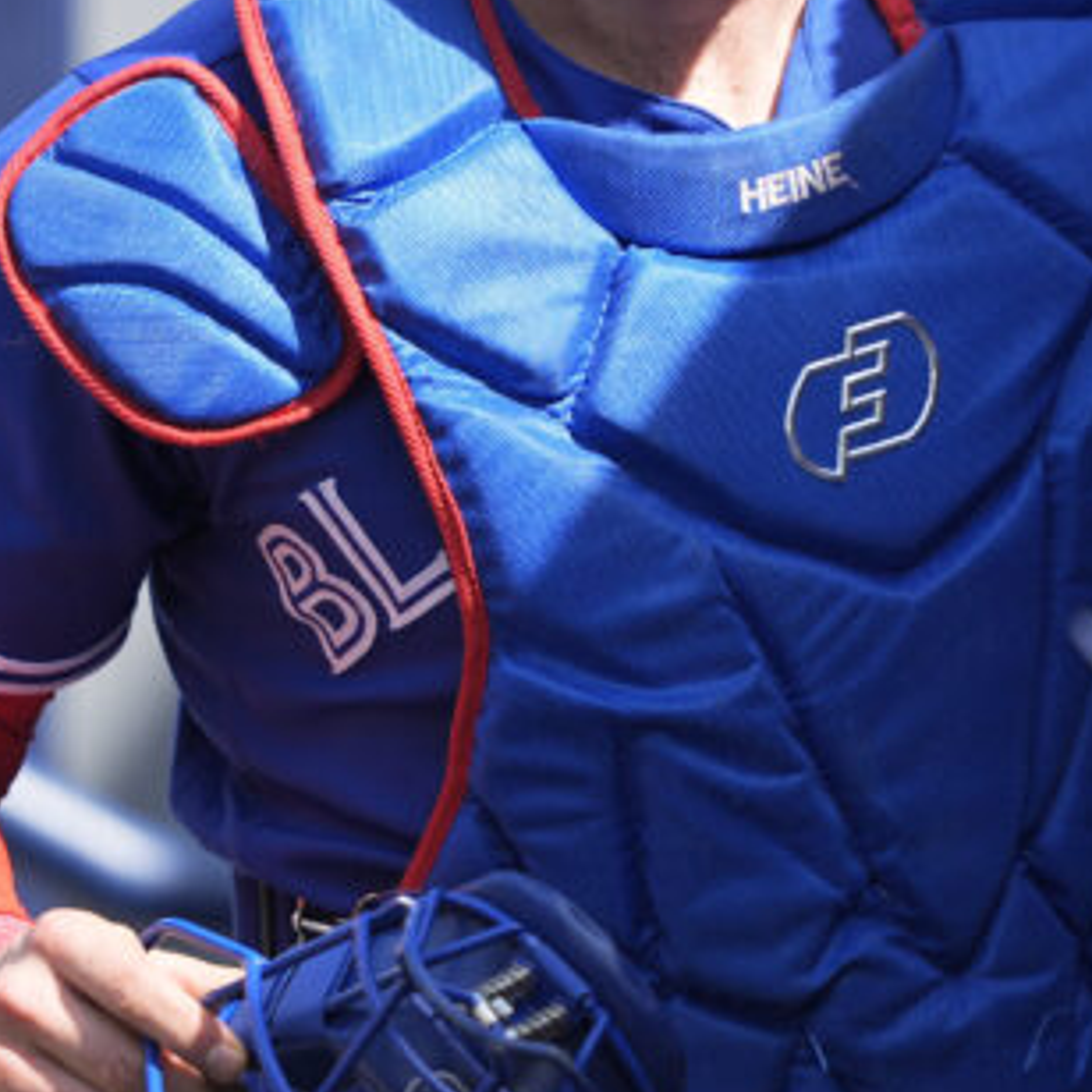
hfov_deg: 1.6
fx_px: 40294
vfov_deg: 1.6
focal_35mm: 1129
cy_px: 133
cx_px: 688
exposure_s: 1/1600
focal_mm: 400
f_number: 2.8
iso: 250
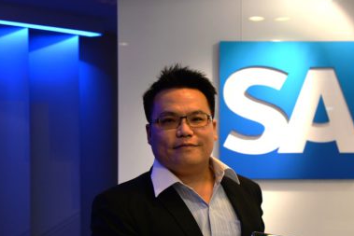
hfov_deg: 23.2
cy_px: 157
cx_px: 254
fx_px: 856
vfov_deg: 15.7
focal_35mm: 87
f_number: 4.5
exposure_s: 1/80
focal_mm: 55
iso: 250
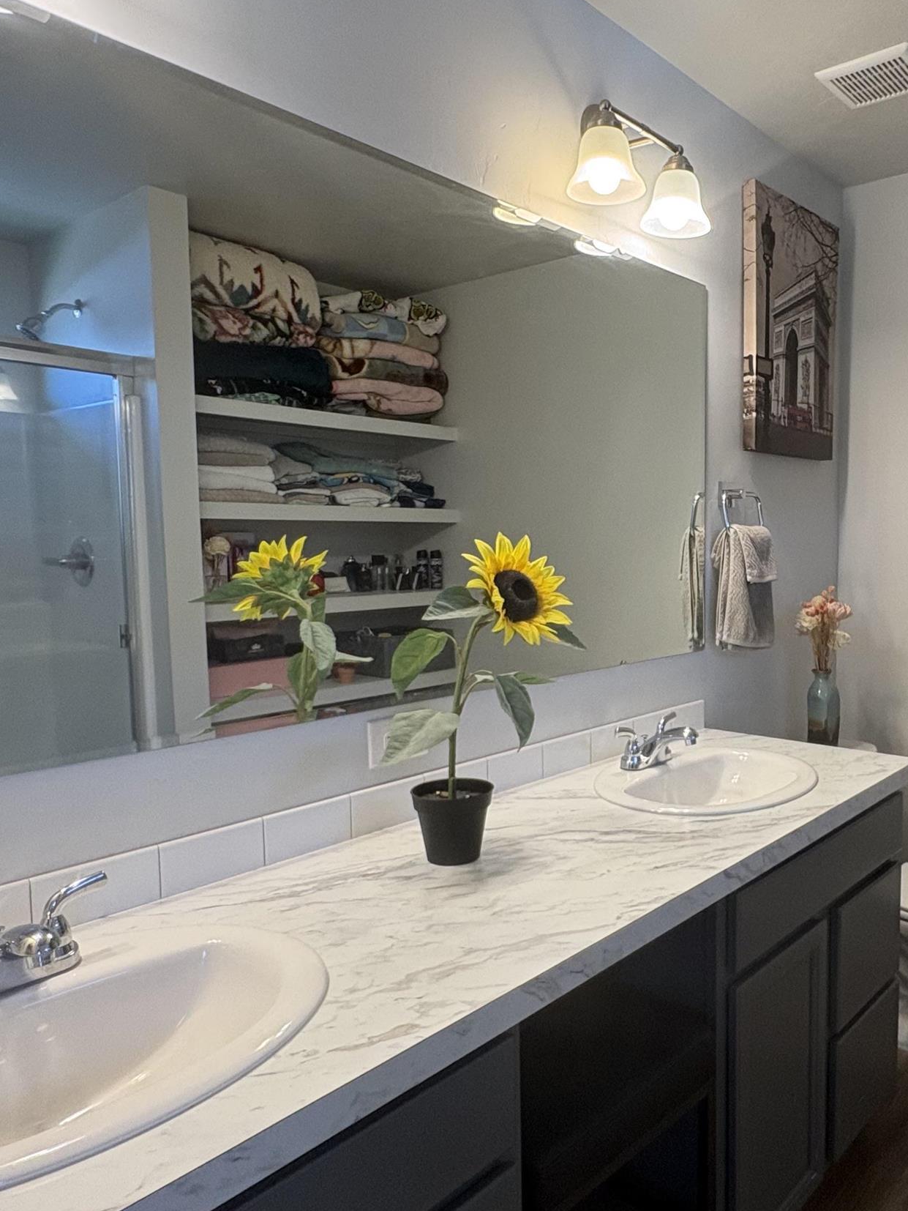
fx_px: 909
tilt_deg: -3.0
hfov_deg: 51.5
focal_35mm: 26
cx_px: 644
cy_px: 615
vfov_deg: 67.3
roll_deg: +1.1
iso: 250
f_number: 2.2
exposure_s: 1/120
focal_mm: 2.22
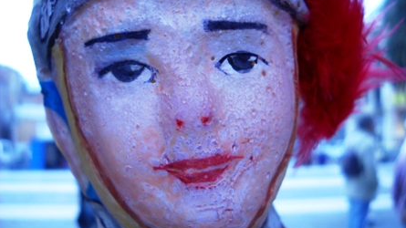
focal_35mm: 45
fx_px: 484
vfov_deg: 26.5
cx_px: 203
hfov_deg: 45.5
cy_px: 109
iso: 191
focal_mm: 6.72
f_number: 3.1
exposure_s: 1/60
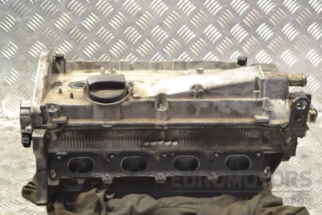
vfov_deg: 18.9
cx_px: 161
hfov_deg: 28.1
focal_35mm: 72
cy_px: 108
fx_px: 644
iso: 720
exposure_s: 1/30
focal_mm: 48
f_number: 5.6
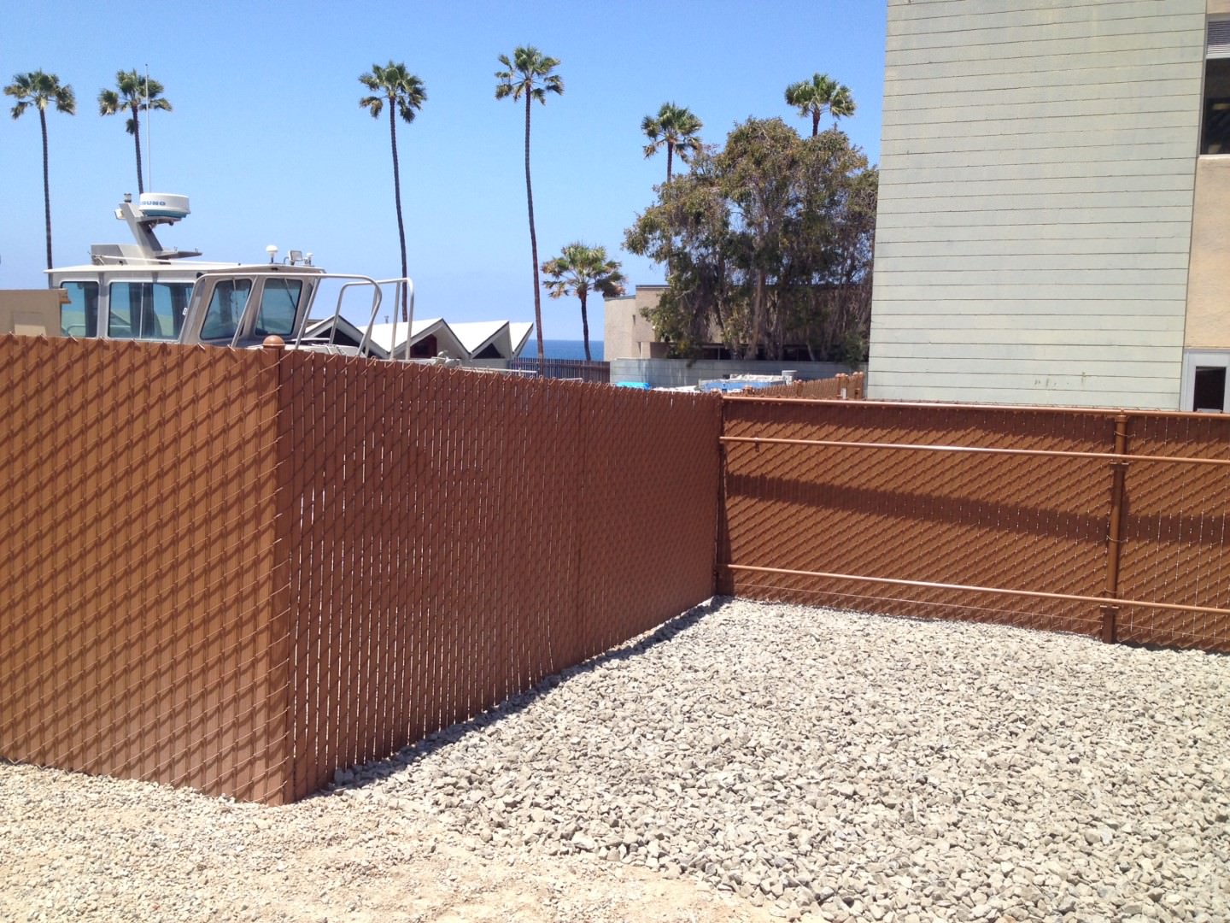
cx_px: 615
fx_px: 1244
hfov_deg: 52.6
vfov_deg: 40.7
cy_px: 462
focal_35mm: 35
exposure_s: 1/1255
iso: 50
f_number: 2.4
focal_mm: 4.28
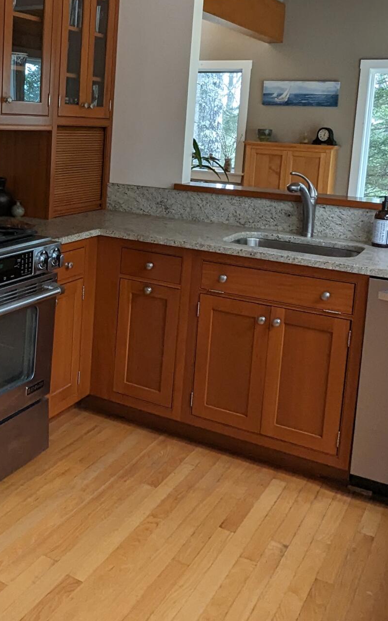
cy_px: 202
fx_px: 677
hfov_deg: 30.4
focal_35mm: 40
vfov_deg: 48.4
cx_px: 32
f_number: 2.2
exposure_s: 1/120
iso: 275
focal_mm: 2.35
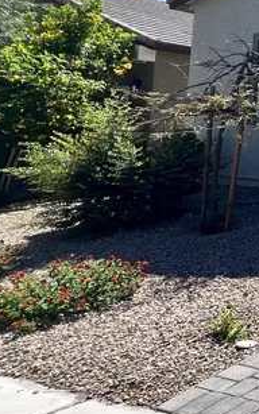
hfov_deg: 15.6
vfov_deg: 42.3
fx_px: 519
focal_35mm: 46
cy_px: 109
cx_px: 608
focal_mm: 1.57
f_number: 1.8
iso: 32
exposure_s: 1/1085
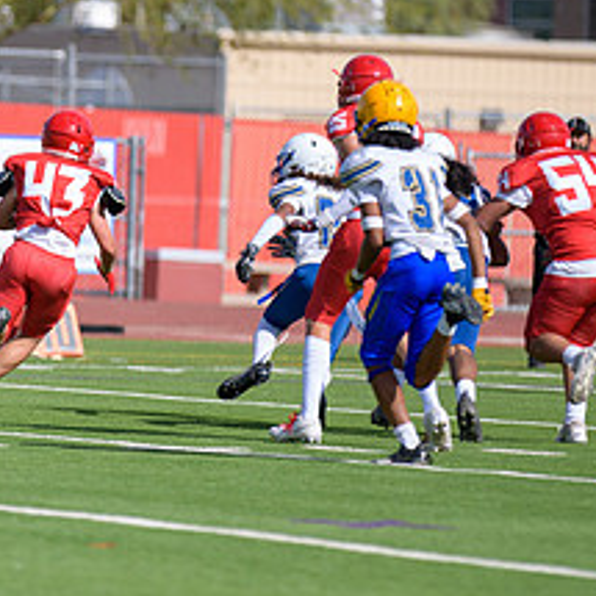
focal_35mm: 504
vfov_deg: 3.5
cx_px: 0
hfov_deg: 3.5
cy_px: 273
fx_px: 9818
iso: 200
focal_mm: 220
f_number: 2.8
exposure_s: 1/3200
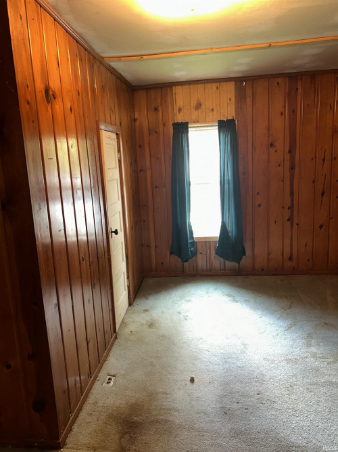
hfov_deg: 53.0
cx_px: 169
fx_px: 339
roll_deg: +2.8
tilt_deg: -9.9
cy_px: 226
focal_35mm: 26
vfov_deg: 67.3
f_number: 1.5
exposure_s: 1/15
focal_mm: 5.7
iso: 64
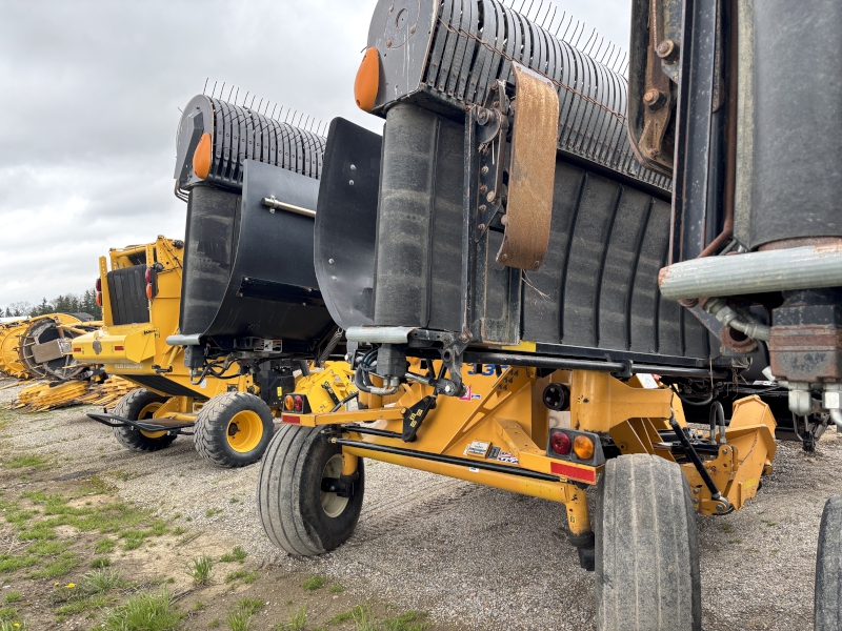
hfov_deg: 67.3
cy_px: 316
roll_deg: +3.7
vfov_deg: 53.1
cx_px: 421
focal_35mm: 26
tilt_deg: -0.8
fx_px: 632
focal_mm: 5.96
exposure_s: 1/254
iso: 50
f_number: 1.6
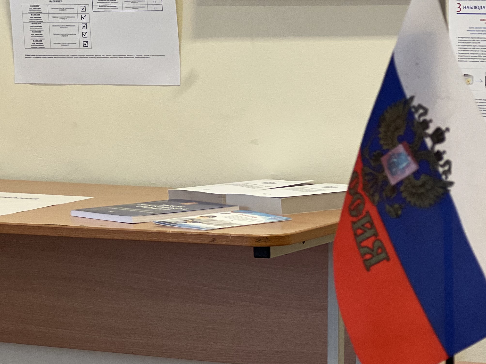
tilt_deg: -7.2
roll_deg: +0.1
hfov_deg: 12.7
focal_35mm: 155
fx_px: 2176
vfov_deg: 9.6
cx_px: 217
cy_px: 254
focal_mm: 9
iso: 160
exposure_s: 1/33
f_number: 2.8
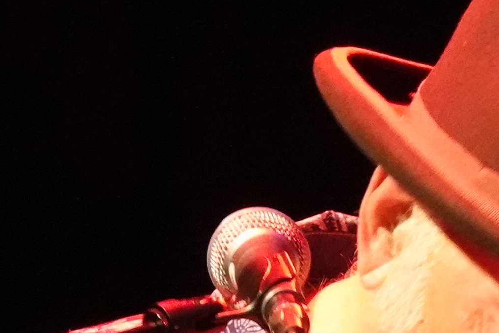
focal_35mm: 1739
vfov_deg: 0.8
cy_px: 740
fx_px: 24099
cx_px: 561
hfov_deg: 1.2
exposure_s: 1/20
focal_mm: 117.29
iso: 3200
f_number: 4
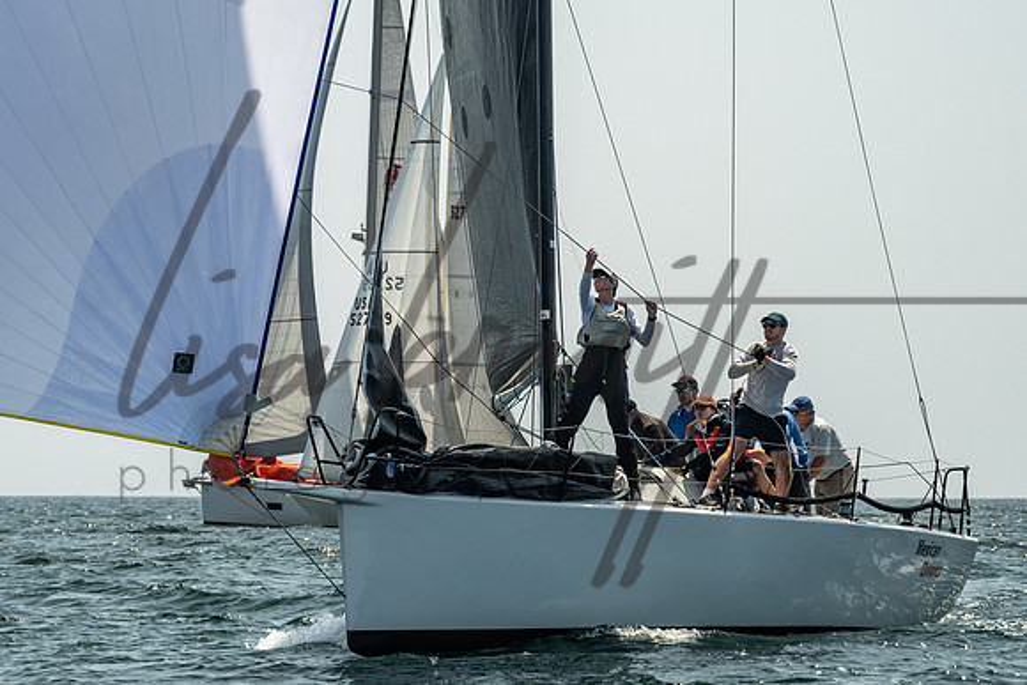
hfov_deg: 9.3
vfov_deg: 6.2
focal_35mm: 221
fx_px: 6296
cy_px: 266
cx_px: 418
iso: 320
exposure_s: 1/1250
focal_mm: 130
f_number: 6.3
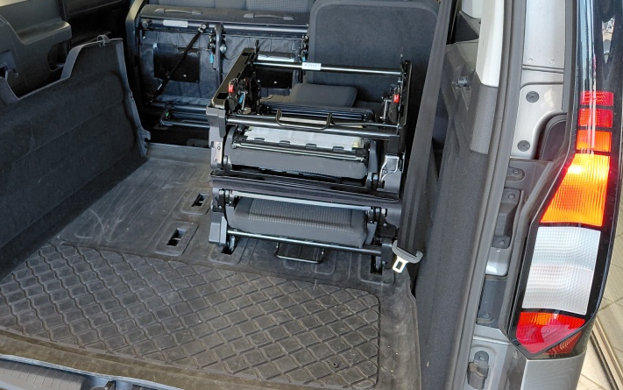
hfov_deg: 50.2
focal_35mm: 38
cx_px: 189
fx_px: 645
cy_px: 175
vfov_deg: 33.6
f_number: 1.8
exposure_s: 1/60
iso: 320
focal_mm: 4.69
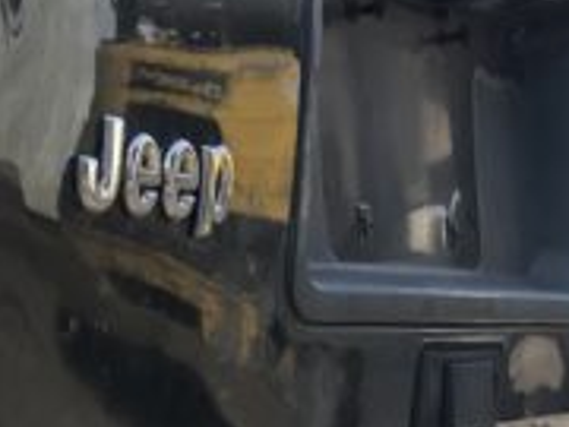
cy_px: 838
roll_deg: +2.3
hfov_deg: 11.5
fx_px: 2614
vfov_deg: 8.8
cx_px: -462
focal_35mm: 159
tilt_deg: -11.6
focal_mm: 3.99
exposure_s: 1/167
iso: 20
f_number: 1.8
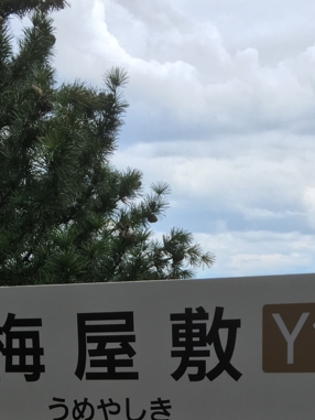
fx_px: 946
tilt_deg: -12.3
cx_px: 130
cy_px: 505
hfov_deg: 18.9
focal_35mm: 78
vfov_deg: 22.9
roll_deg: +0.4
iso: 25
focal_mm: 4.15
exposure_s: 1/1012
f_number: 2.2
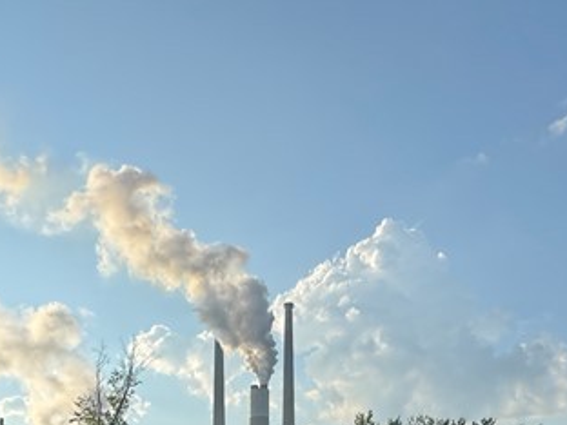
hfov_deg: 40.6
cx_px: 180
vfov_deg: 26.0
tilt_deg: -1.3
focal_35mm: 46
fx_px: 753
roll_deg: +0.3
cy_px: 578
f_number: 2.2
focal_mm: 2.22
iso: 50
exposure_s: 1/1709
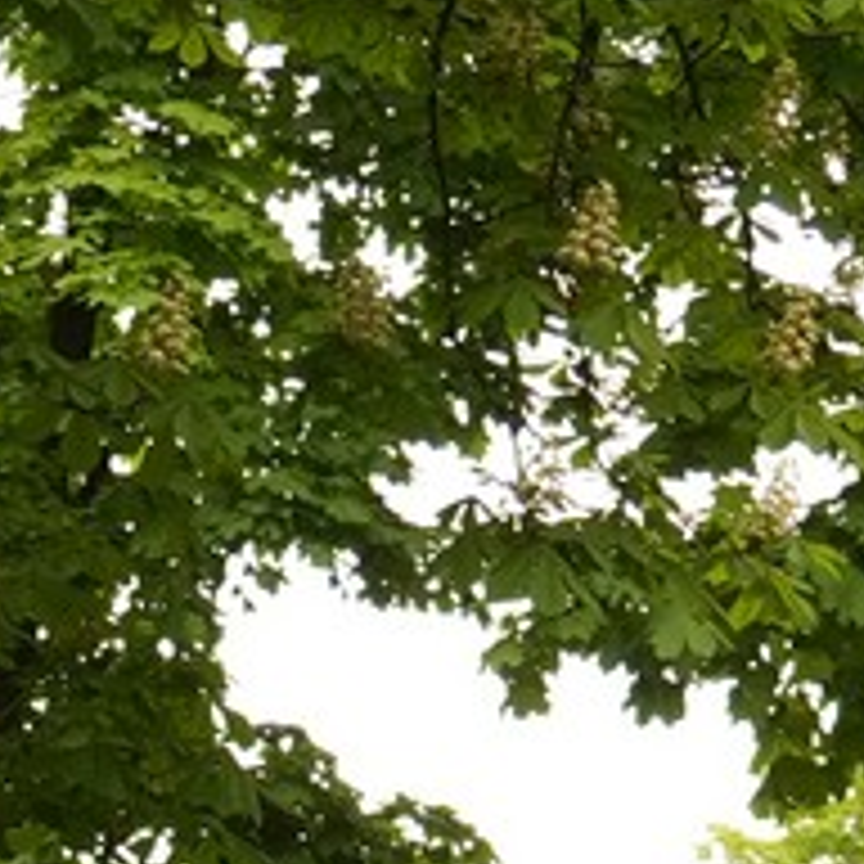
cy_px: 2230
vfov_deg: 5.7
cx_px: -248
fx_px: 8321
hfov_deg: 5.9
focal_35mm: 295
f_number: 2.8
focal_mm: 22.2
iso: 320
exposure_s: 1/1000
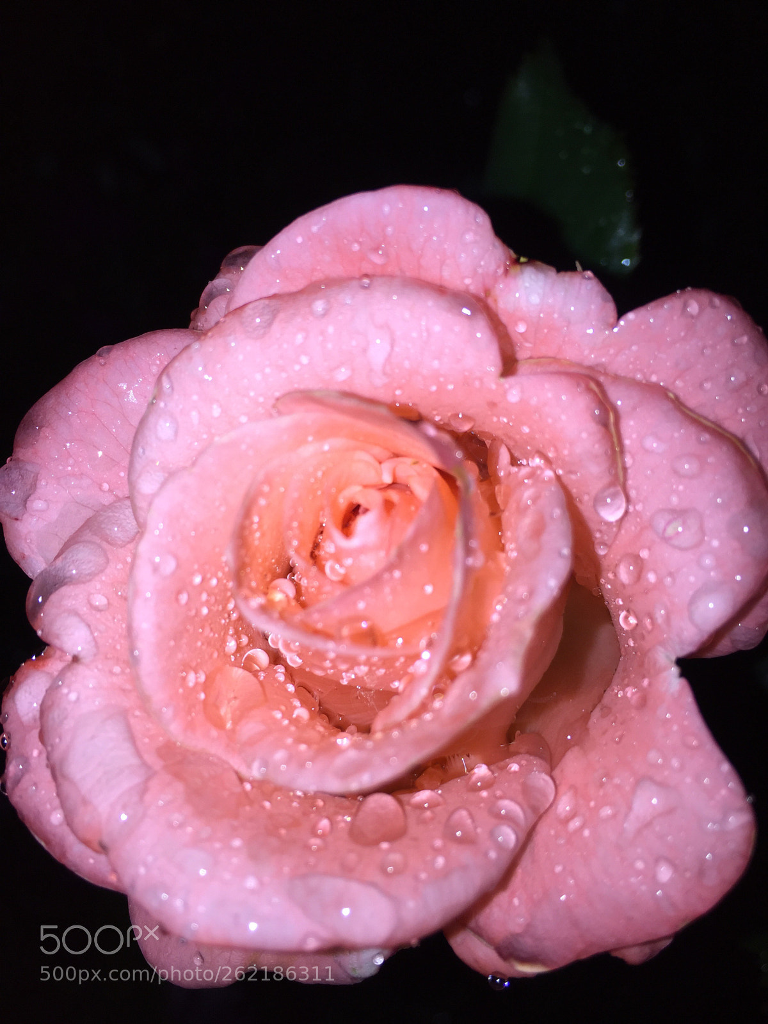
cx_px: 384
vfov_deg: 61.7
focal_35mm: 29
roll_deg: +6.3
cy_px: 512
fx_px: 858
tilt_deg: -40.9
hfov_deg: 48.2
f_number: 2.2
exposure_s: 1/527
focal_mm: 4.15
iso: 32
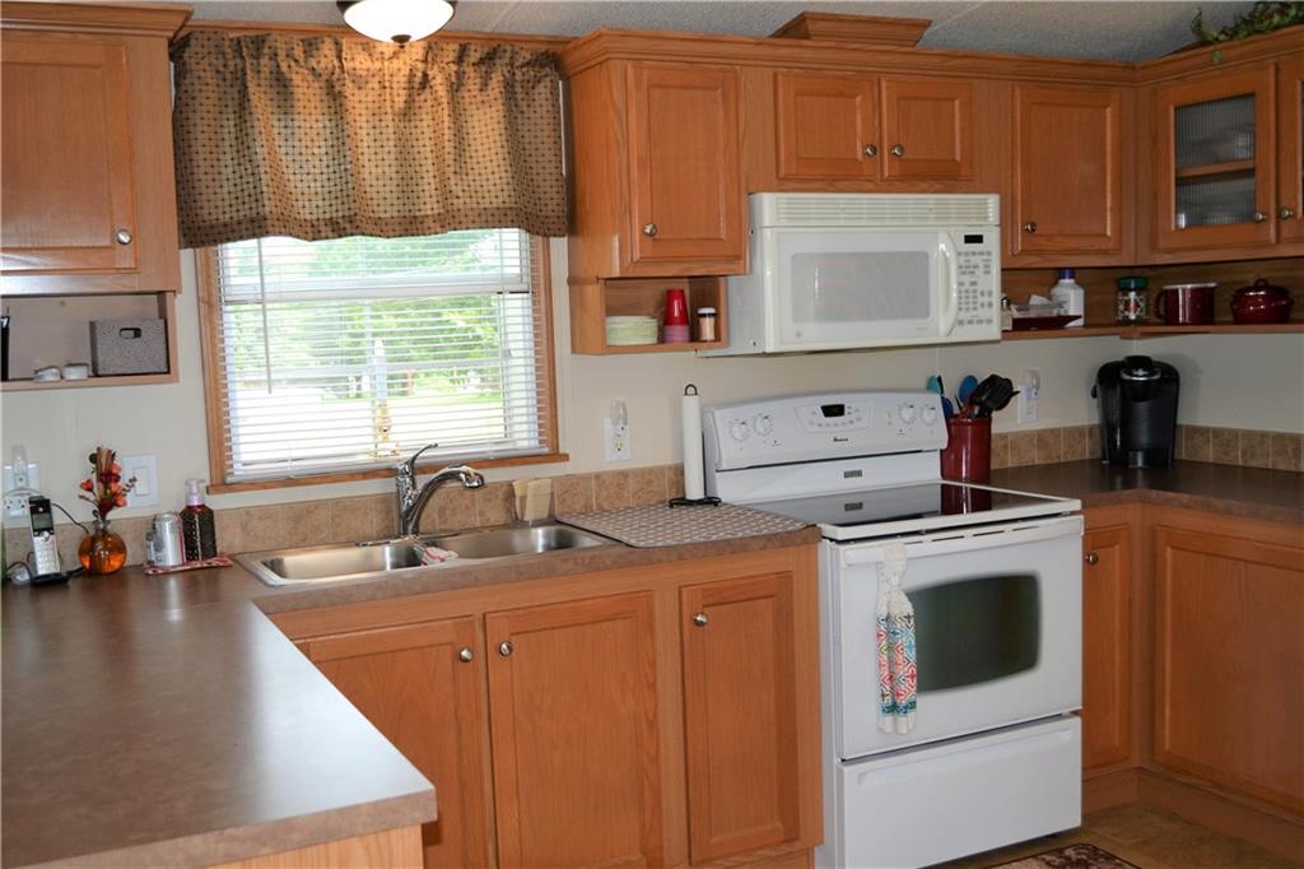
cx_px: 652
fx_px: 1304
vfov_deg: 36.8
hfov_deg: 53.1
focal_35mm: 36
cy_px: 434
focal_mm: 24
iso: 280
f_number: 4
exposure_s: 1/125
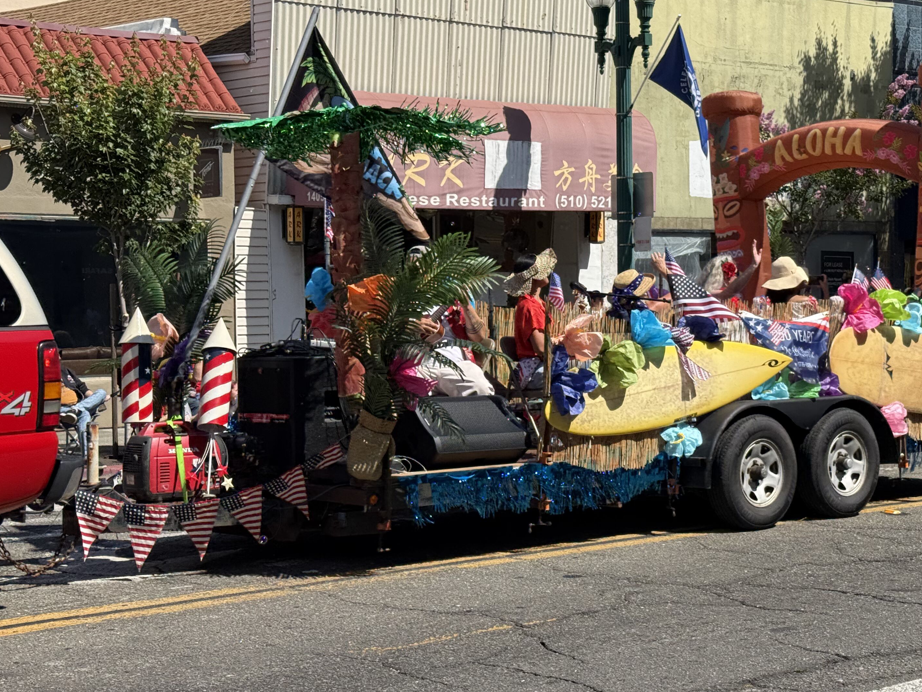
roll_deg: +0.9
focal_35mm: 68
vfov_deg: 21.6
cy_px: 317
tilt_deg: -0.1
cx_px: 563
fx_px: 1811
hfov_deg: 28.5
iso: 64
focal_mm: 6.76
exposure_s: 1/4878
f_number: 1.78
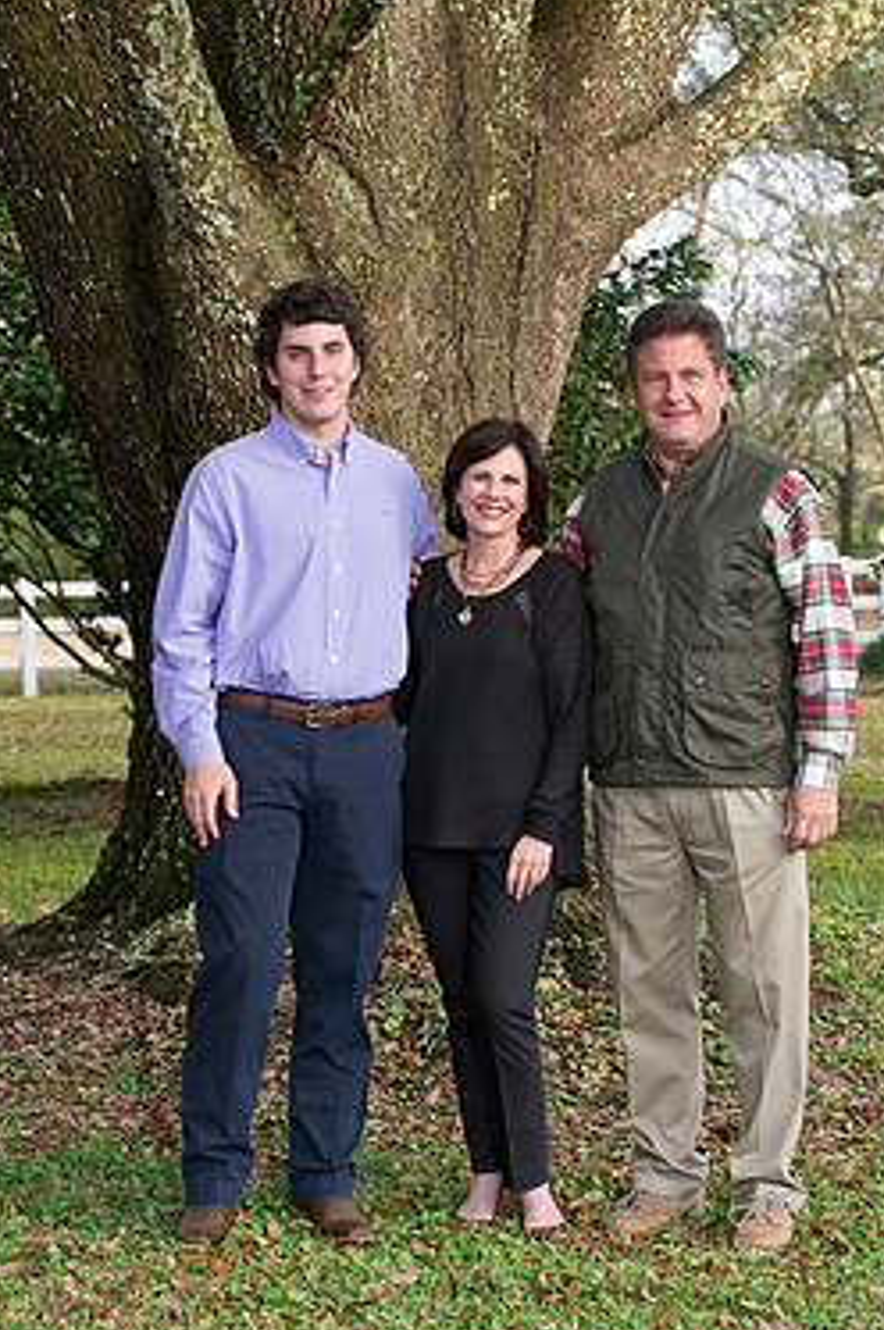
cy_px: 699
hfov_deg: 13.8
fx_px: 3653
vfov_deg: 20.6
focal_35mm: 99
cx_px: 487
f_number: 5.6
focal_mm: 82
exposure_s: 1/160
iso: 800
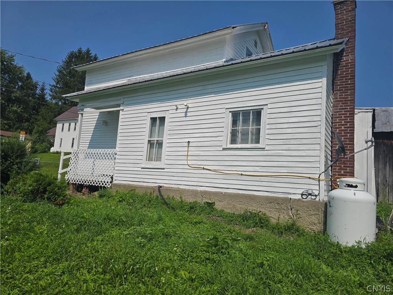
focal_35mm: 23
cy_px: 148
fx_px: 261
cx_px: 196
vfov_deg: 58.9
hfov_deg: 73.9
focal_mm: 6.3
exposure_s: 1/2088
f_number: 1.7
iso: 12
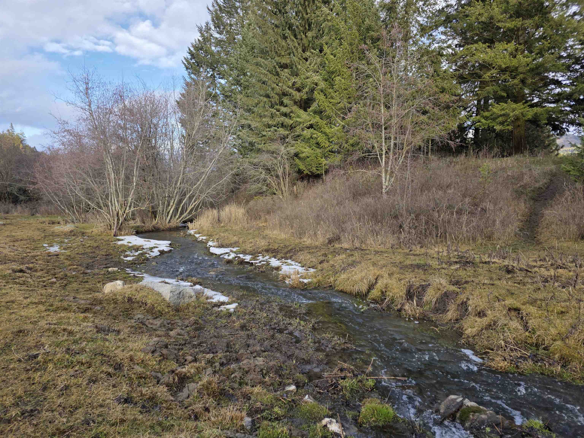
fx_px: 388
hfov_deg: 73.9
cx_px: 292
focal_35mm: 23
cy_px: 219
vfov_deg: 58.9
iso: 80
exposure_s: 1/1318
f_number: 1.7
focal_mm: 6.3
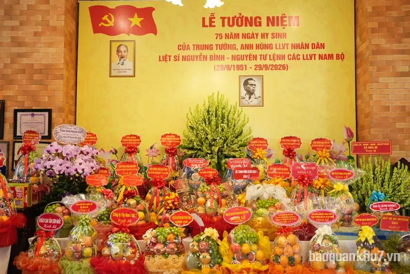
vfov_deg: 41.1
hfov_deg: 58.7
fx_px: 364
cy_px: 137
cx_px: 205
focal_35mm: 32
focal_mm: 32
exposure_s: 1/80
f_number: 2.8
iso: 1000
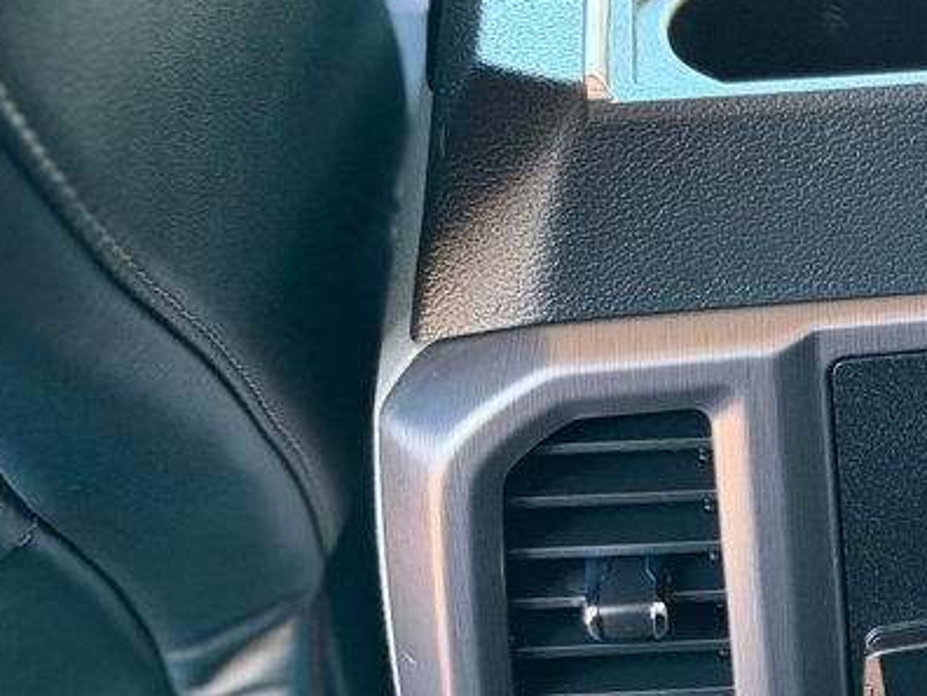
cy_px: 436
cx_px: 1032
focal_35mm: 124
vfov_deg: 11.9
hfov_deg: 15.5
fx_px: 3321
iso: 250
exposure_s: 1/57
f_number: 1.78
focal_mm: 6.76
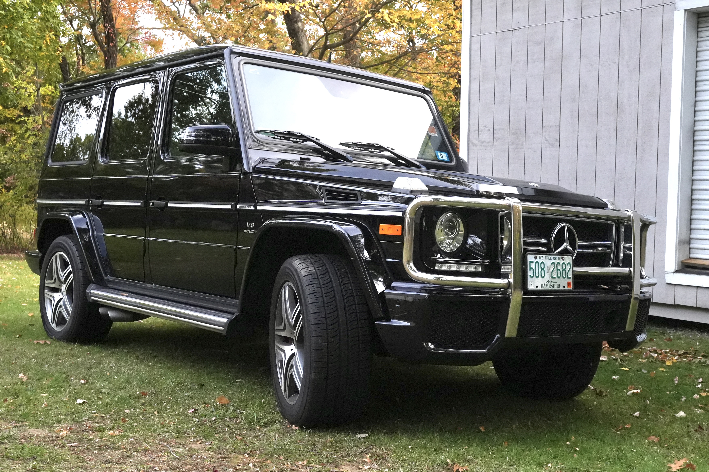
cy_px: 236
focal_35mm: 45
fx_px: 886
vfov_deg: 29.9
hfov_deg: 43.6
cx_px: 354
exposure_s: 1/400
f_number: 8
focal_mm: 30
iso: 5000
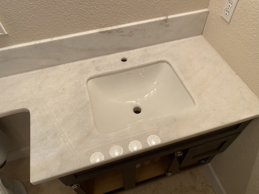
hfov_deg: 67.3
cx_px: 130
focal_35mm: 26
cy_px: 97
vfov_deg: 53.1
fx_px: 195
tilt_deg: -53.3
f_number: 1.8
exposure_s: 1/60
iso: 100
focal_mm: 4.25
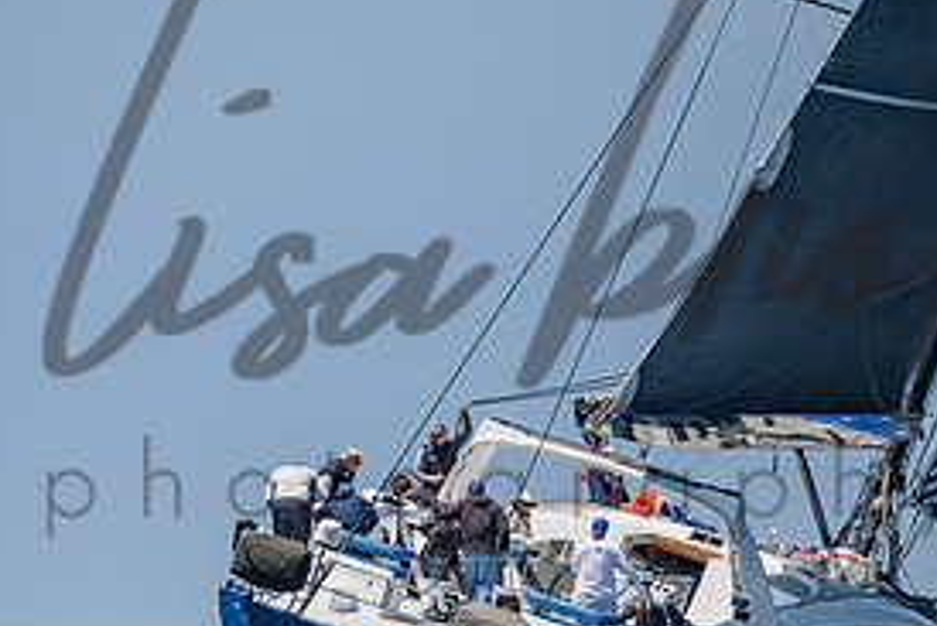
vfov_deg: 1.2
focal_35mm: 1183
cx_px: 460
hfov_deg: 1.7
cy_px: 463
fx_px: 30806
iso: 250
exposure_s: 1/2000
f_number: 6.3
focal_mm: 400
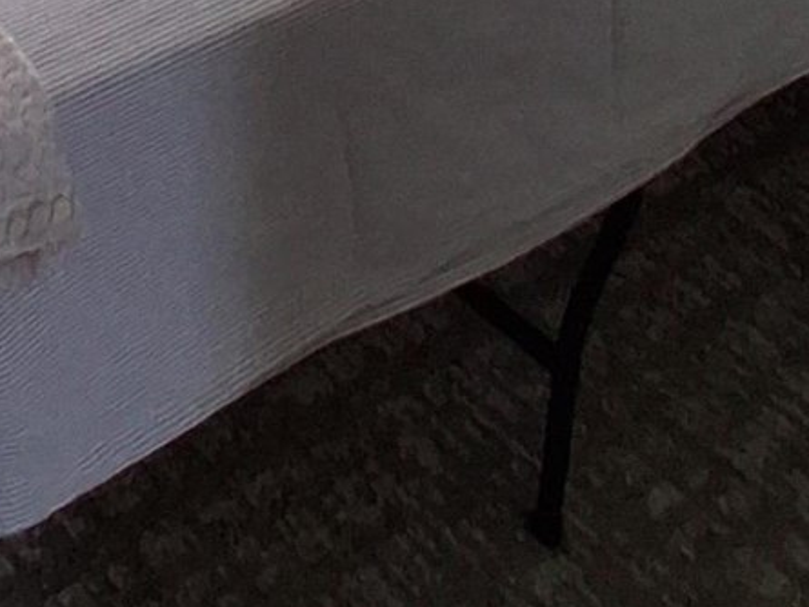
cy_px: -796
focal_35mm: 88
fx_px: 2057
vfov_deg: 13.1
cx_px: -233
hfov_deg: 20.4
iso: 160
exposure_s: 1/40
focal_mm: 1.4
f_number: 2.2
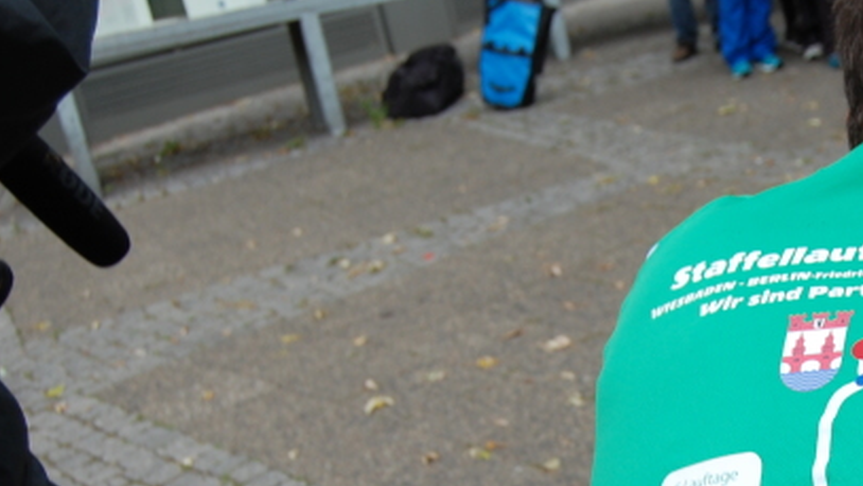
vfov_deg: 16.6
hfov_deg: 28.4
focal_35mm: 71
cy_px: 486
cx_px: 808
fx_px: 1625
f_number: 5.6
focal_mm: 23
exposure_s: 1/125
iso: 220
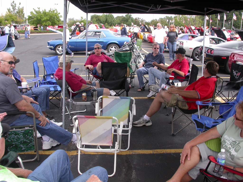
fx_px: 267
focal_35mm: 38
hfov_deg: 49.0
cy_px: 91
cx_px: 122
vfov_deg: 37.7
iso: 100
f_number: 5.3
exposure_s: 1/189
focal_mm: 7.85
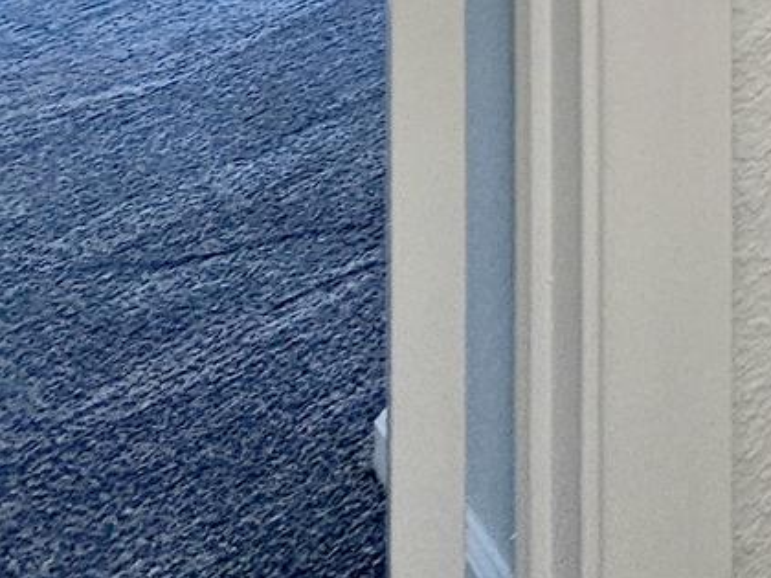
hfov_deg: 17.3
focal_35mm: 66
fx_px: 1470
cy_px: -767
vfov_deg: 14.9
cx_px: 1662
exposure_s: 1/60
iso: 64
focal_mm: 2.2
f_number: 2.2
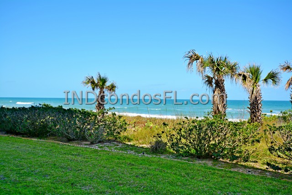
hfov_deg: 53.1
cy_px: 98
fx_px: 292
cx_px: 146
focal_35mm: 36
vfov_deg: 36.9
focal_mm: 24
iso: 140
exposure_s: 1/250
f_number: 8
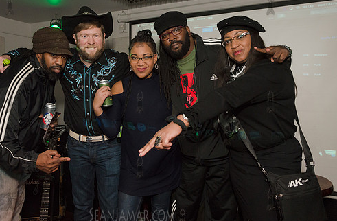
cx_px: 145
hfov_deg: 61.9
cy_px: 92
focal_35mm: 30
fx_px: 279
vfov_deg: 43.0
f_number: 4
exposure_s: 1/320
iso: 2500
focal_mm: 24
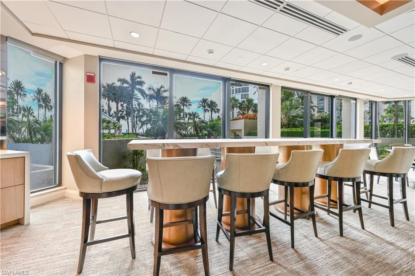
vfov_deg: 81.1
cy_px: 138
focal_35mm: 14
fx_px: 161
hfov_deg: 104.3
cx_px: 208
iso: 125
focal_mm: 14
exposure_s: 1/10
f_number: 11
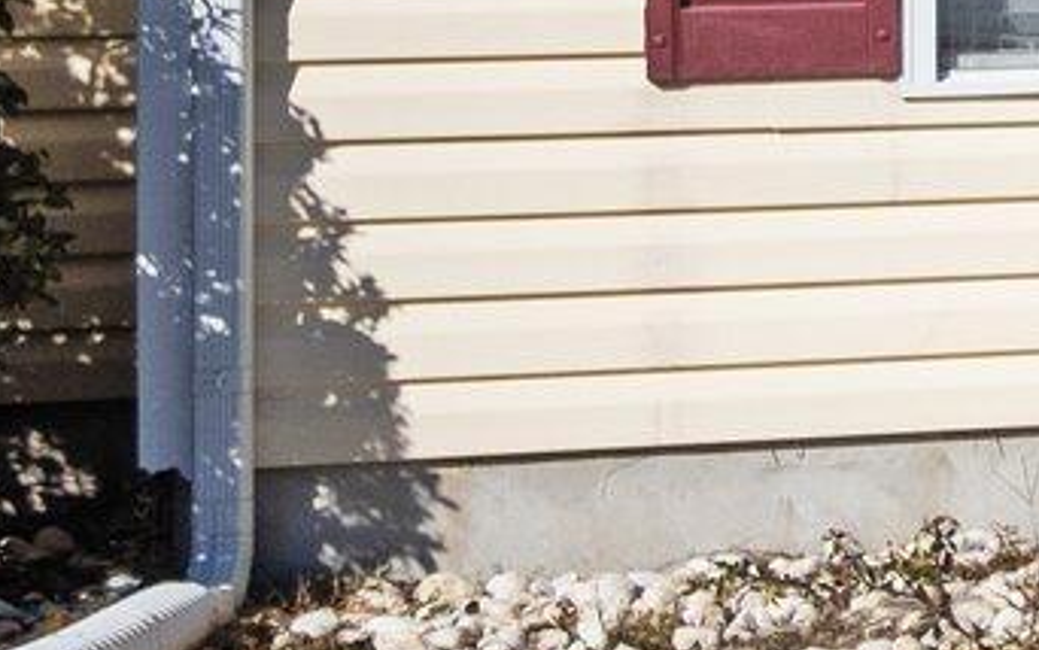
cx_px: 2901
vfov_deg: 7.9
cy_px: -185
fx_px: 4674
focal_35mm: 165
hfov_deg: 10.1
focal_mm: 13
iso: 200
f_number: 4
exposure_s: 1/3200
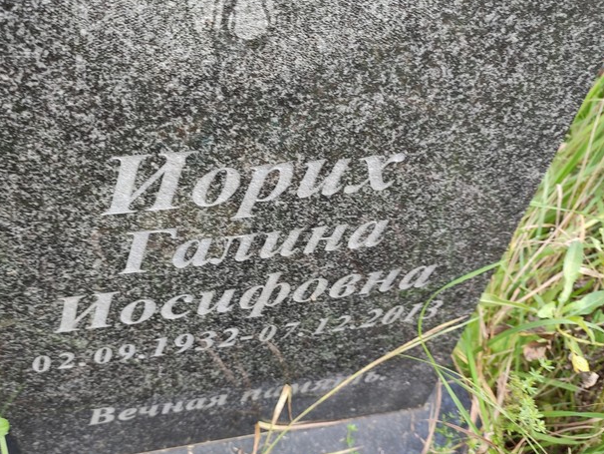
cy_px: 224
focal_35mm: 33
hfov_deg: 55.2
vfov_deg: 43.0
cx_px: 267
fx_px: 576
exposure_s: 1/50
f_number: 1.9
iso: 59
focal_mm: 6.04
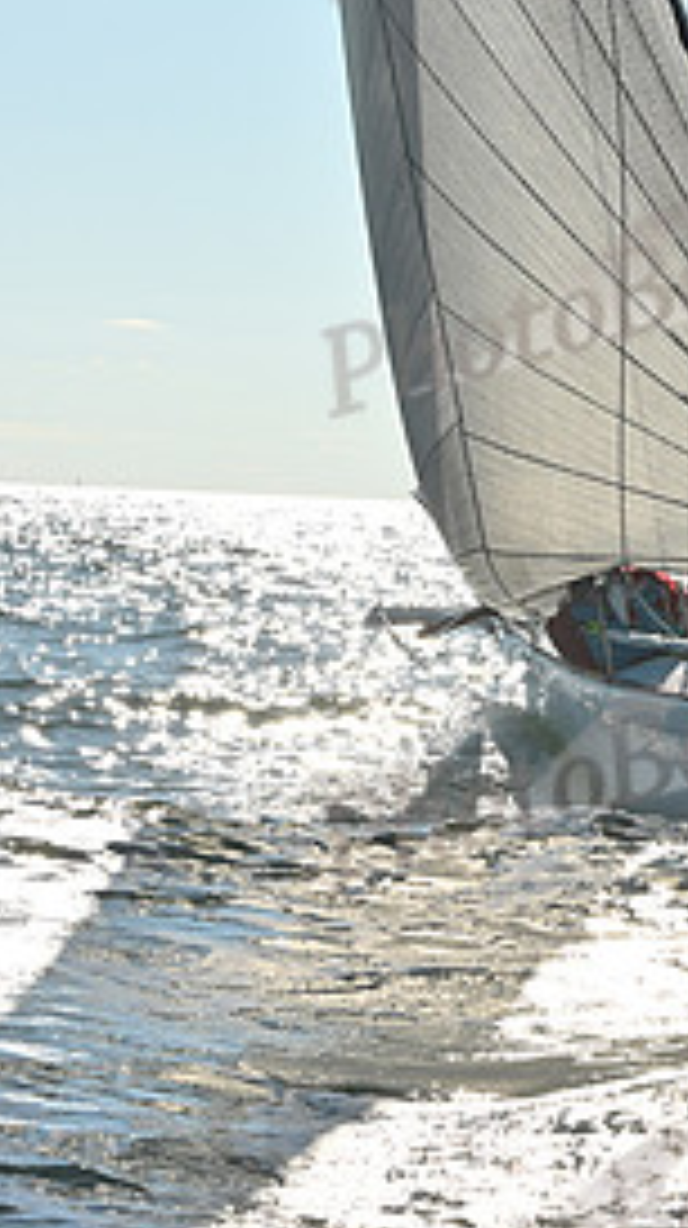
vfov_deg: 13.8
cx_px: 1192
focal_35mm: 156
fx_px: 5074
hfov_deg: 7.5
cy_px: 470
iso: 320
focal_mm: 70
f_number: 10
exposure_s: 1/1250
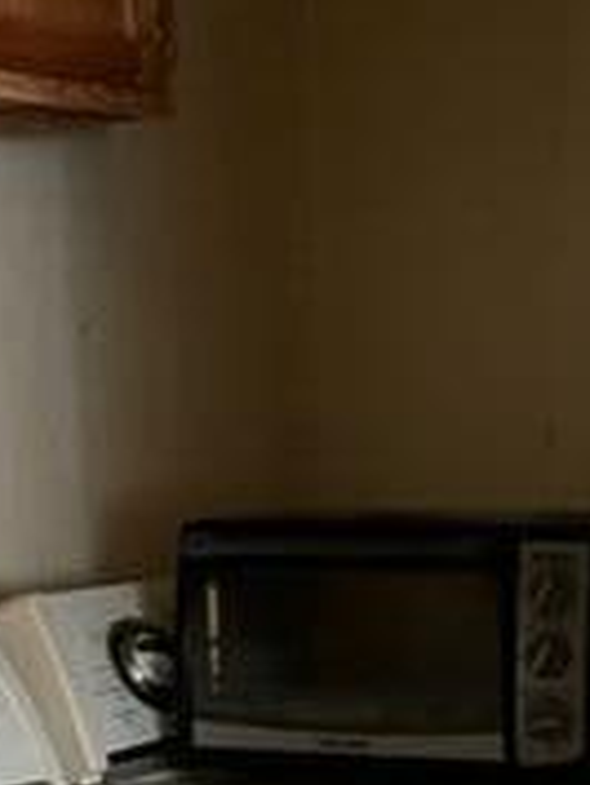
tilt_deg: -7.3
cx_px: 568
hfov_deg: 15.5
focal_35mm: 94
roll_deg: +0.6
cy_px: 625
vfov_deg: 20.6
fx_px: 2134
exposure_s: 1/30
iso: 640
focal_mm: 5.1
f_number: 1.6
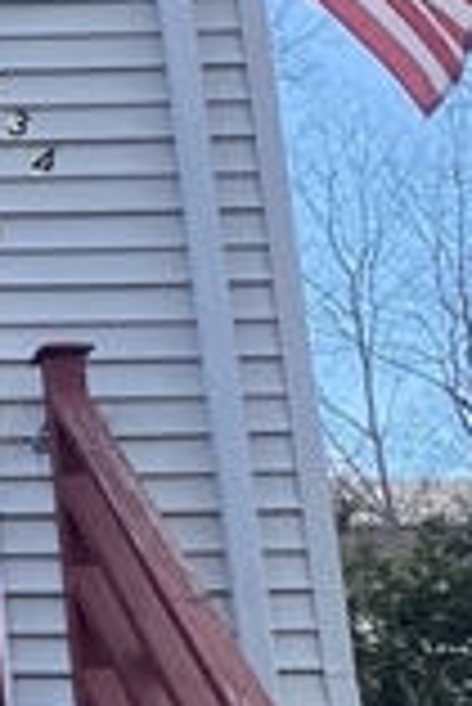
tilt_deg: +18.7
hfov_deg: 9.0
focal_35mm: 132
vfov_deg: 15.5
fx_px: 2590
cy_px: 423
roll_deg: -0.3
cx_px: -809
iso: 32
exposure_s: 1/531
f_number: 1.8
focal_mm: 4.25
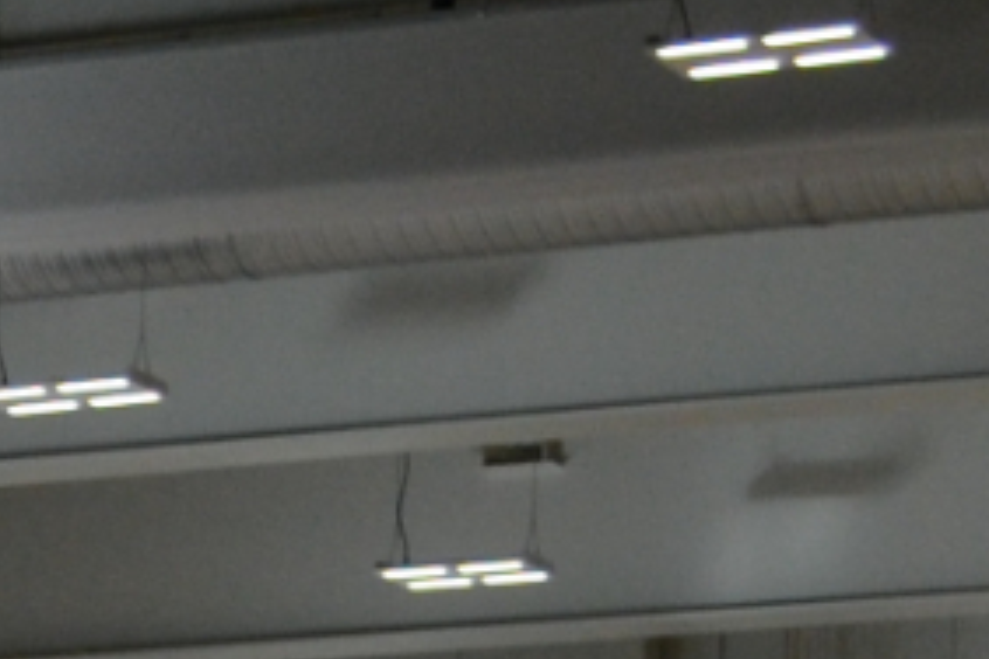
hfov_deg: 7.7
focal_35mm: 261
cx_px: -582
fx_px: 7170
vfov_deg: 5.0
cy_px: 1930
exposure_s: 1/500
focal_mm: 24
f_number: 4
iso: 720
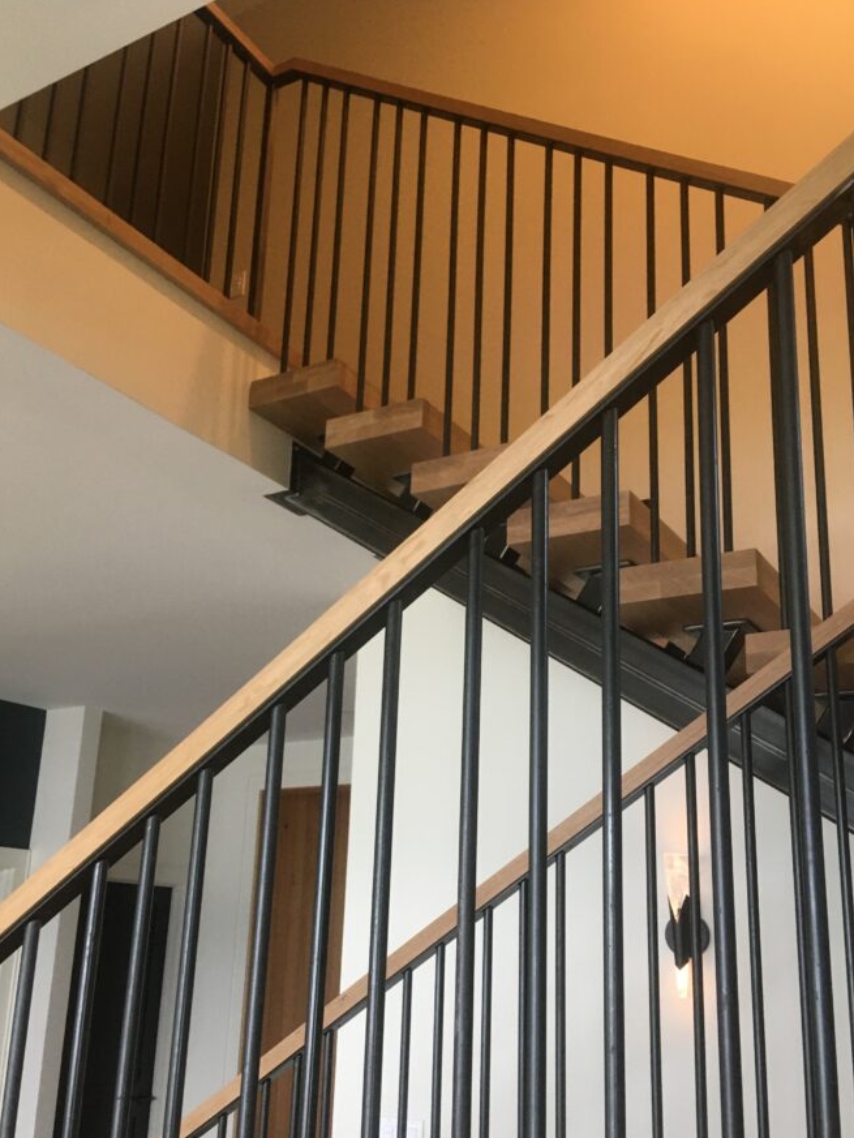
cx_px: 460
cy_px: 653
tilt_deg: +15.0
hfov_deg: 41.8
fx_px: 1118
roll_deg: -1.4
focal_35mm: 34
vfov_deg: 53.7
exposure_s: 1/30
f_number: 2.2
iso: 100
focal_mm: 4.15
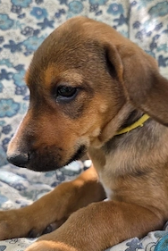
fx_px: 237
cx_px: 99
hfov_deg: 38.8
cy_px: 127
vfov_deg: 55.7
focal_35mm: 34
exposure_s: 1/182
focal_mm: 6.3
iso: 40
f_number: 1.7
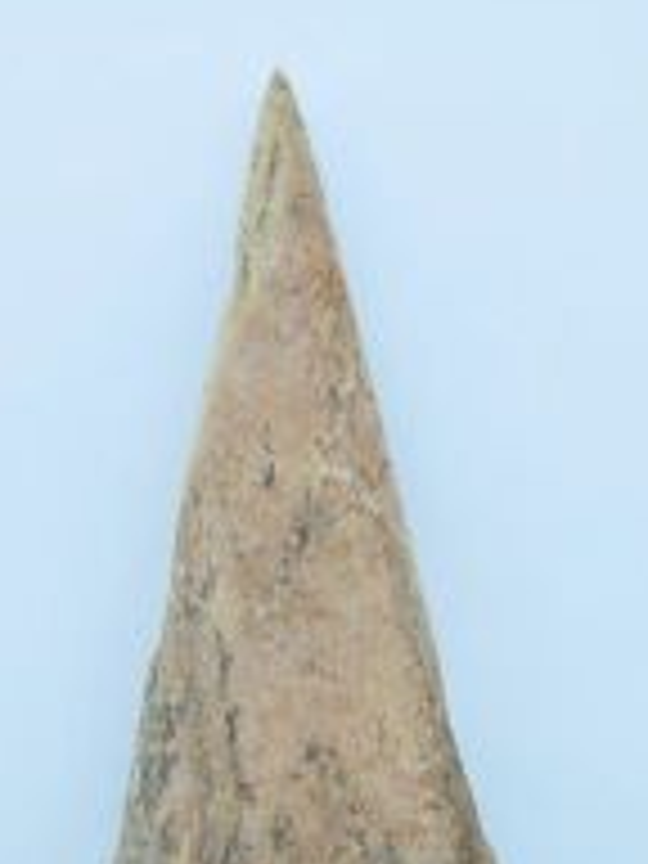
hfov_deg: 22.3
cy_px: 583
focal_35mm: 66
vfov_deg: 29.2
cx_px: 310
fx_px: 1647
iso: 200
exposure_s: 1/5
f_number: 5.6
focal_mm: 22
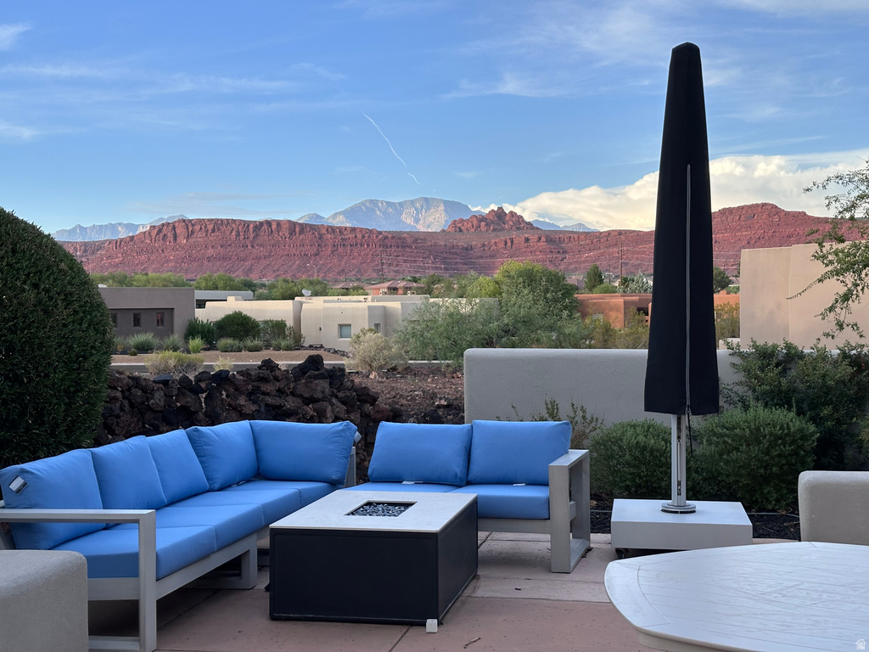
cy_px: 326
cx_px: 434
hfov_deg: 39.7
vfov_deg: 30.3
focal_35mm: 48
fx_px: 1205
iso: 64
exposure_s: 1/953
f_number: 1.78
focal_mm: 6.86
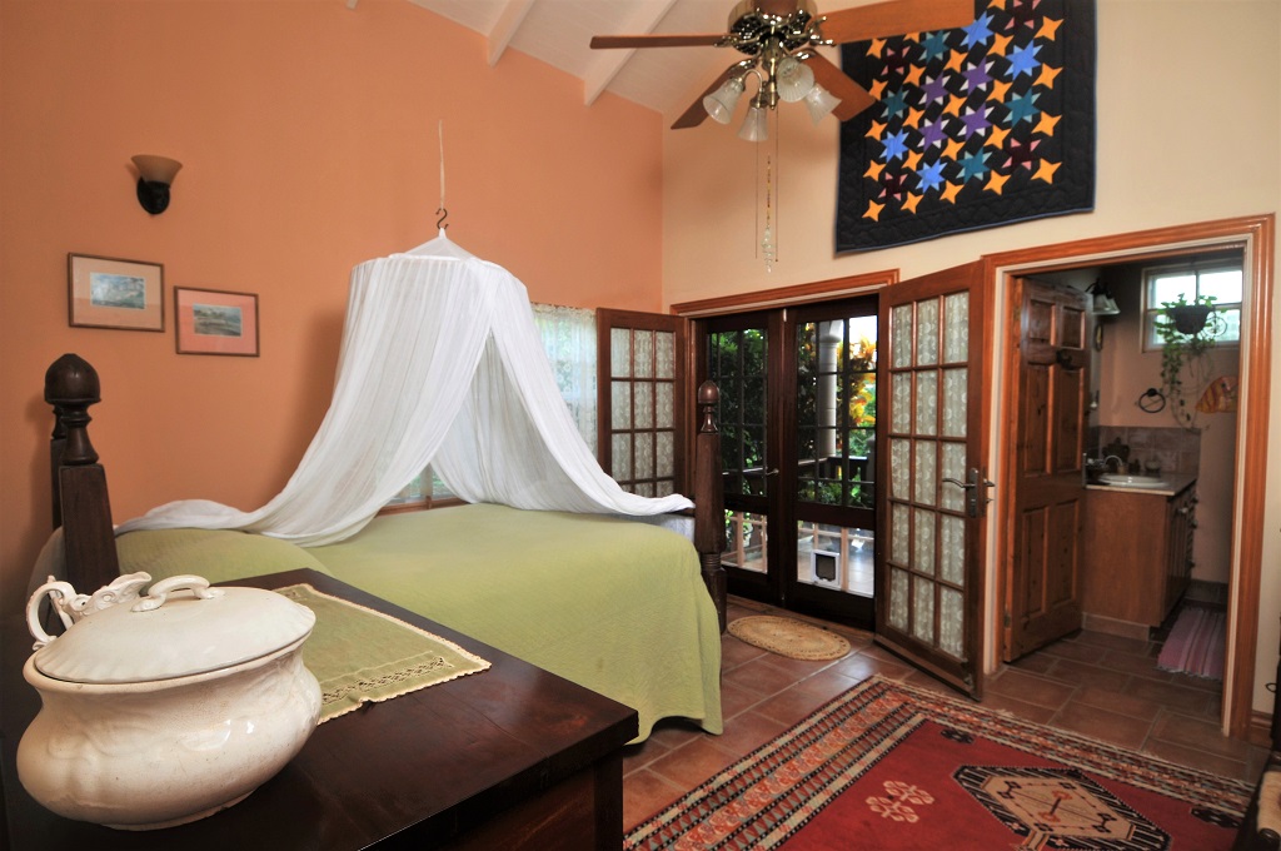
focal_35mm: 18
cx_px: 640
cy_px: 426
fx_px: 640
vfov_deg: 67.2
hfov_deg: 90.1
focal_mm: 12
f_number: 8
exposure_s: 1/40
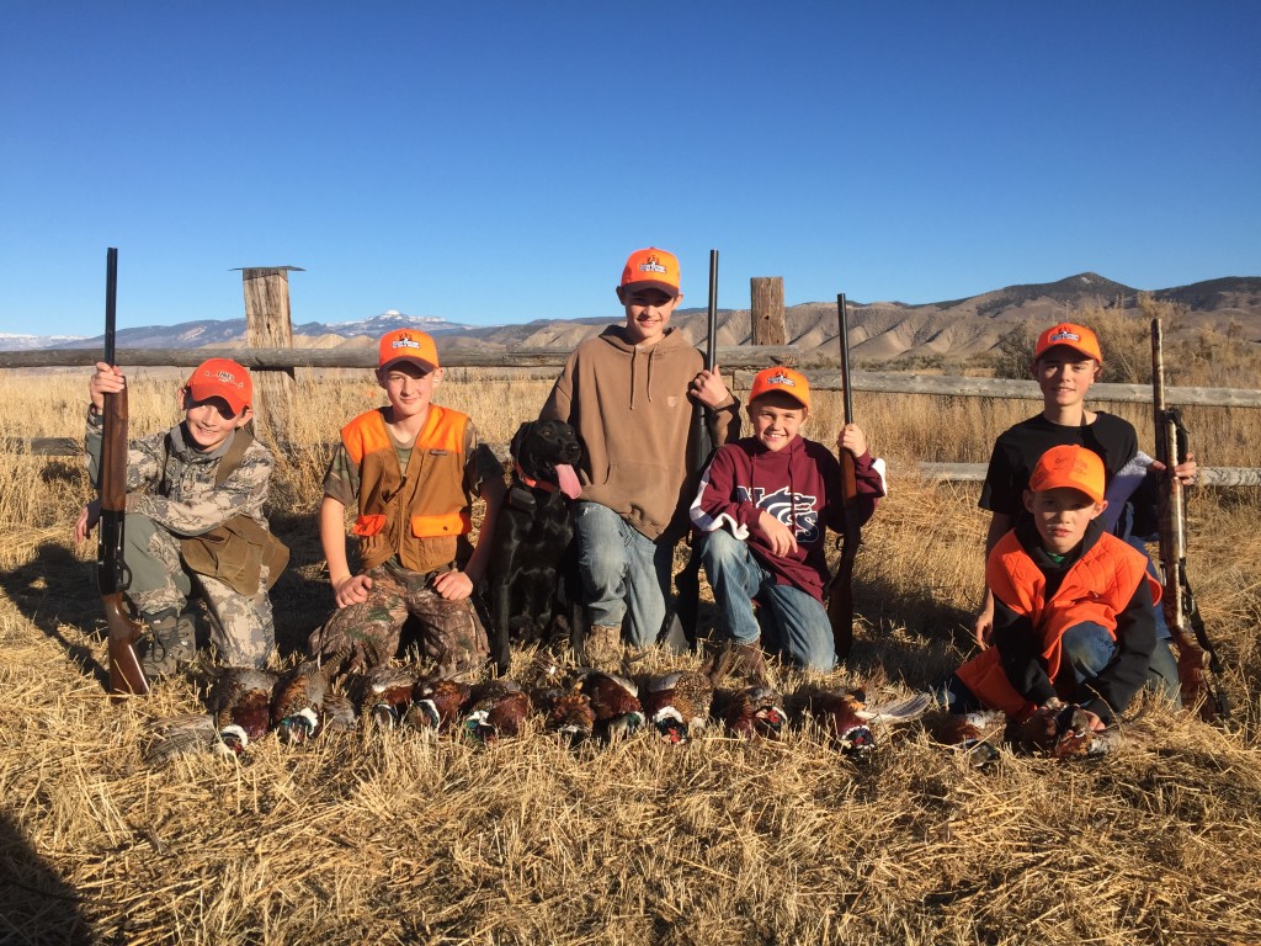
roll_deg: +0.8
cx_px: 630
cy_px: 473
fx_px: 1056
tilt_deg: -6.0
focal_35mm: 29
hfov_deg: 61.7
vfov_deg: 48.2
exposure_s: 1/1721
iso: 32
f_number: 2.2
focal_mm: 4.15
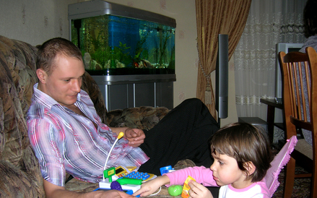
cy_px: 120
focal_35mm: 37
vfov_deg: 34.3
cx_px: 156
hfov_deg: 52.8
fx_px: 320
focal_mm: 5.7
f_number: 2.9
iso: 50
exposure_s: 1/60.1
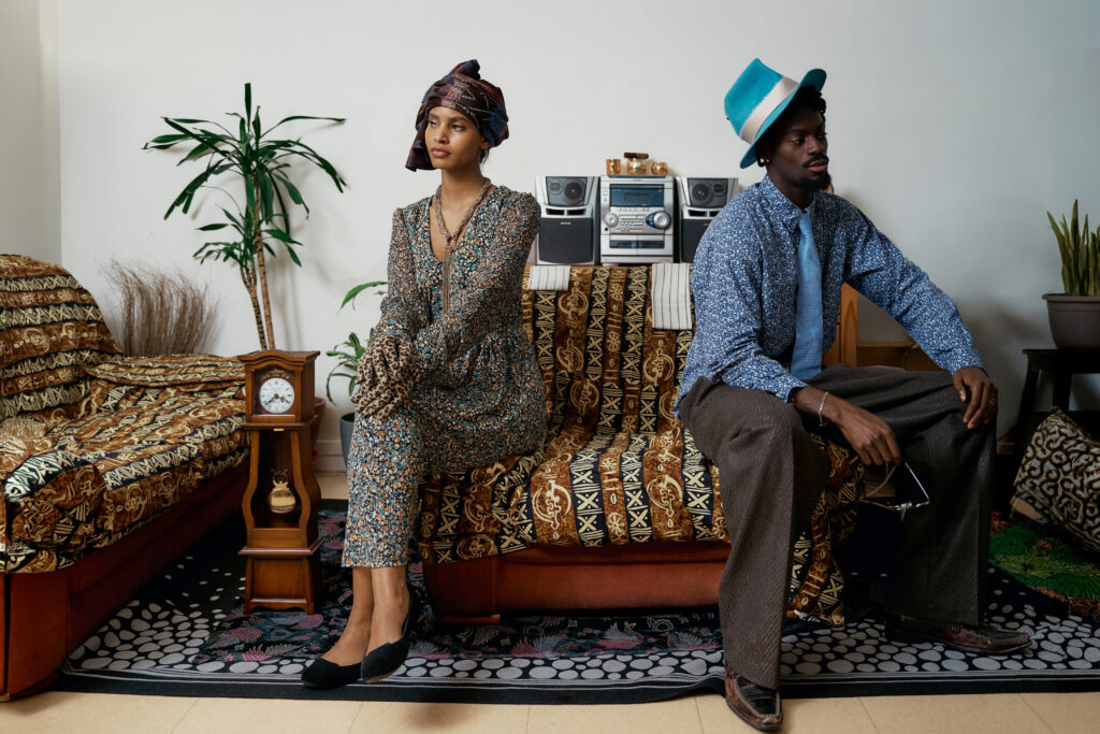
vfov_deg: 42.0
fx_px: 956
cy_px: 367
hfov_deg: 59.8
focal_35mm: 31
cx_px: 550
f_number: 2.8
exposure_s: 1/160
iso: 125
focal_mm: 31.3
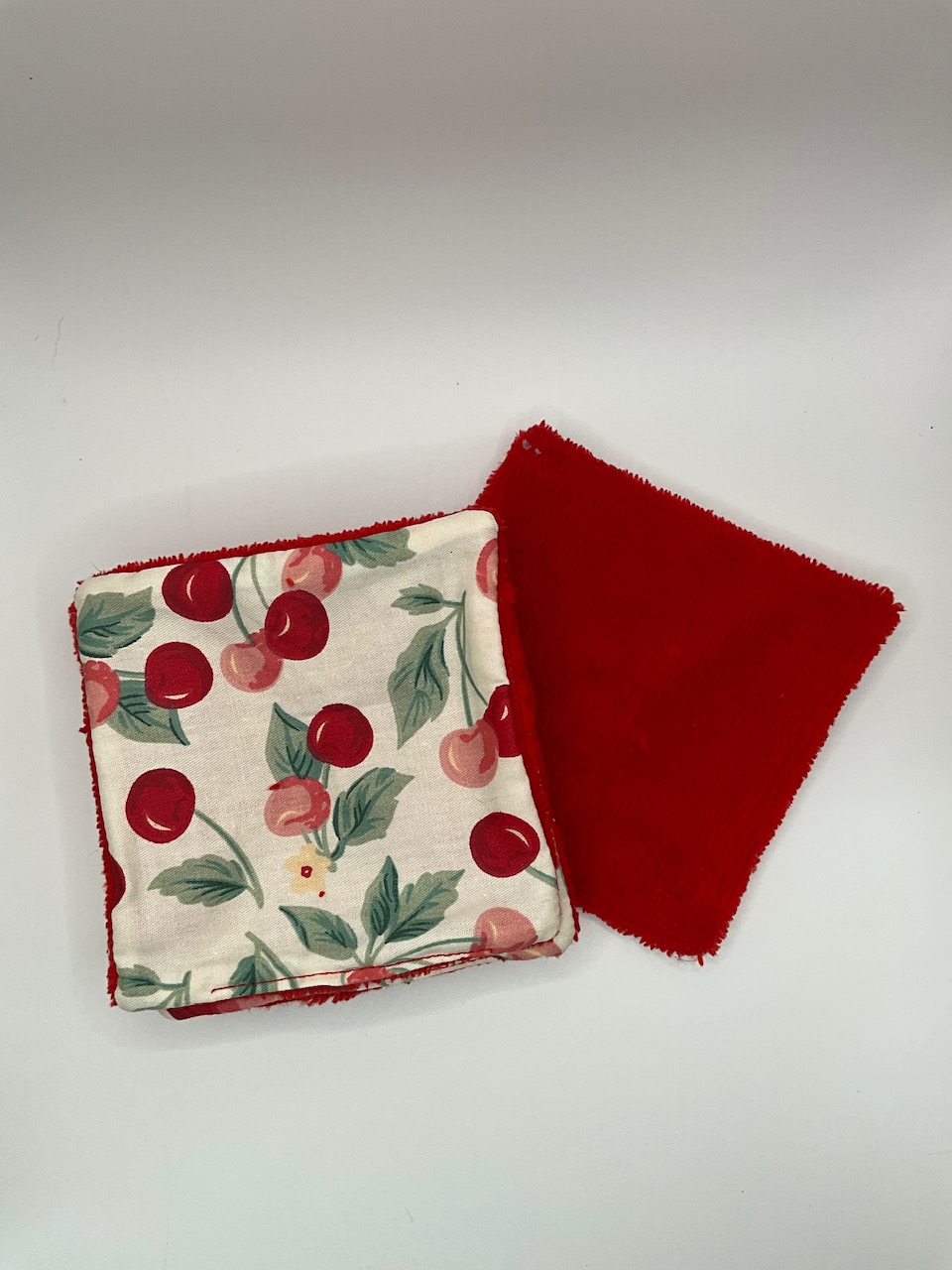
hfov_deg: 48.2
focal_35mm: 29
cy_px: 635
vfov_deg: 61.7
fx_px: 1063
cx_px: 476
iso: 32
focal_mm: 3
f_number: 1.8
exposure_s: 1/122
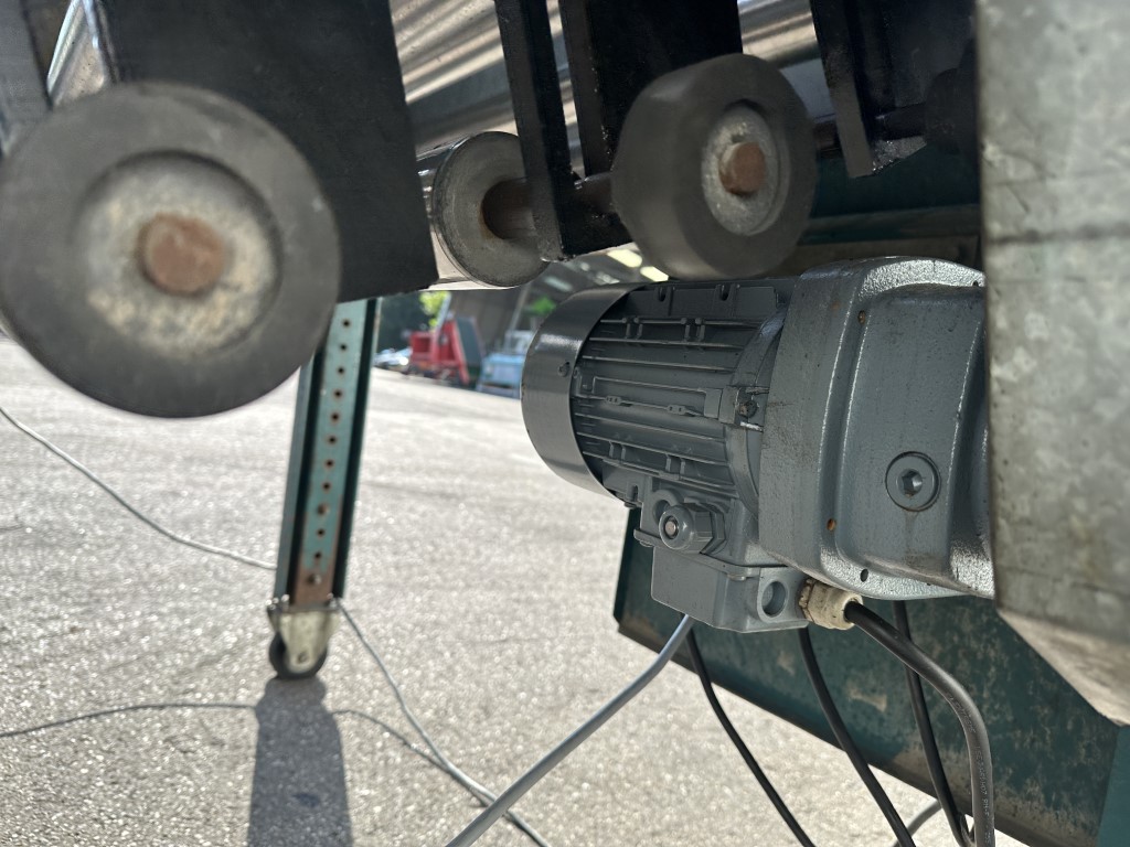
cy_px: 424
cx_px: 565
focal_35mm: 24
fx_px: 783
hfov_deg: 71.6
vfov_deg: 56.8
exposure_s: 1/1453
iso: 80
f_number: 1.78
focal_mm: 6.86
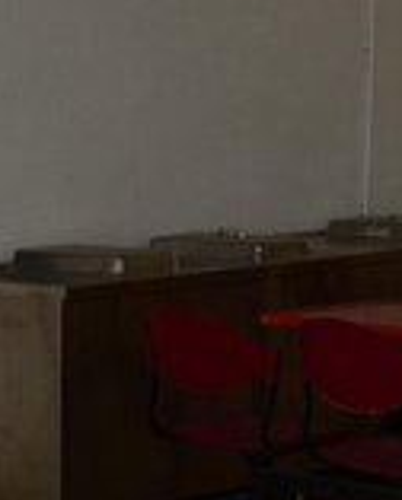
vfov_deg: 12.7
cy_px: 570
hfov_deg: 10.0
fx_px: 2212
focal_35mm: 149
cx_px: -233
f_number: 4
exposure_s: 1/250
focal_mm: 26
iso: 1000
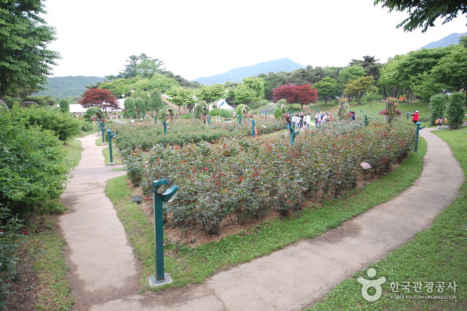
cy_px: 156
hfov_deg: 73.8
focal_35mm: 24
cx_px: 234
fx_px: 311
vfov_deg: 53.1
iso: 280
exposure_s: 1/125
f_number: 5.6
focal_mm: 16
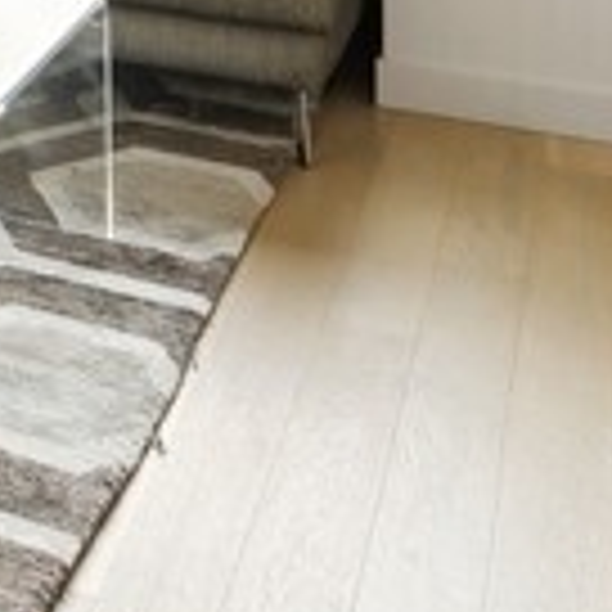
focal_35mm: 79
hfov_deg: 19.4
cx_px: -279
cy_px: -490
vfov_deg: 17.7
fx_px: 1580
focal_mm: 14
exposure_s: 1/500
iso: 200
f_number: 8
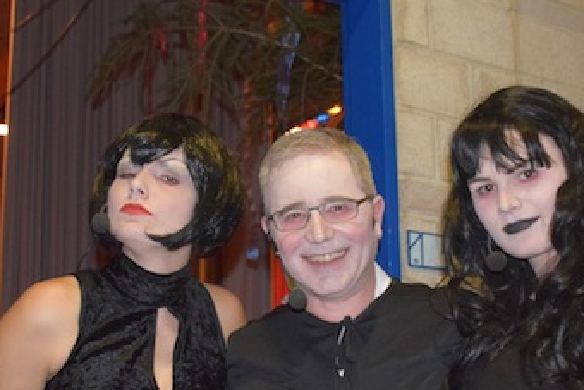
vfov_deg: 20.9
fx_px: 1054
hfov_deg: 31.0
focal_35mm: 65
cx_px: 273
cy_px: 241
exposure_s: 1/60
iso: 3200
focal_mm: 23
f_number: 3.8
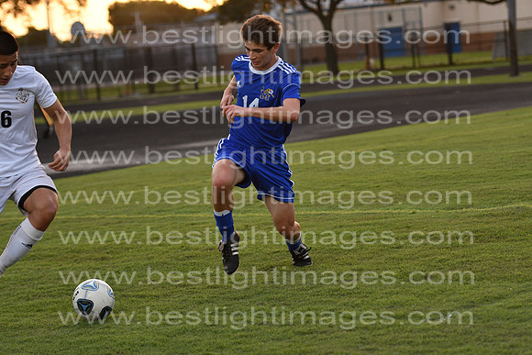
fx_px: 2040
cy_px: 178
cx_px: 266
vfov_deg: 9.9
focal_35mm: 138
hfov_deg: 14.9
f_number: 3.2
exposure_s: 1/800
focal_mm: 92
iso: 400
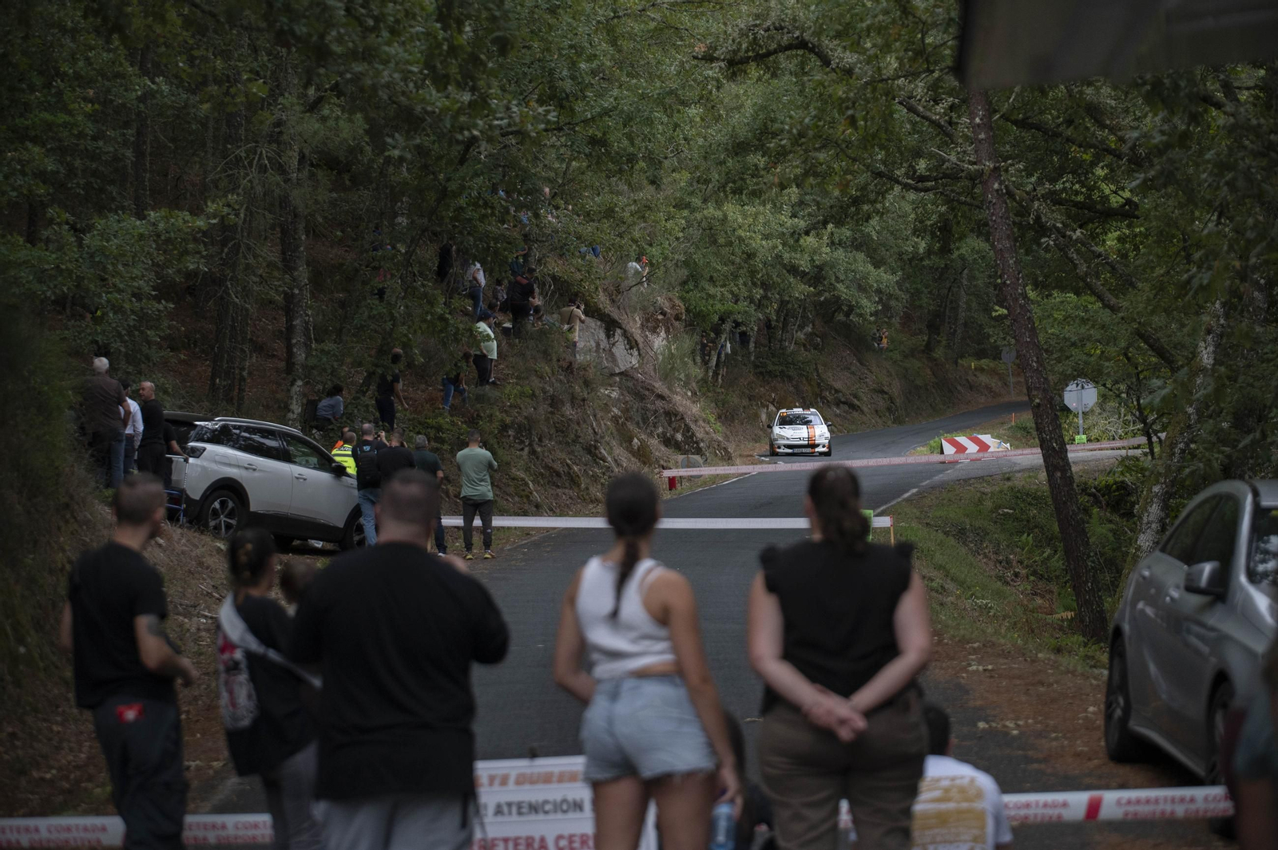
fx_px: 3193
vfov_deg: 15.2
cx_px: 639
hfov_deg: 22.6
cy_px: 425
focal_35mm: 90
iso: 1600
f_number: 2.8
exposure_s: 1/1250
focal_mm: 90
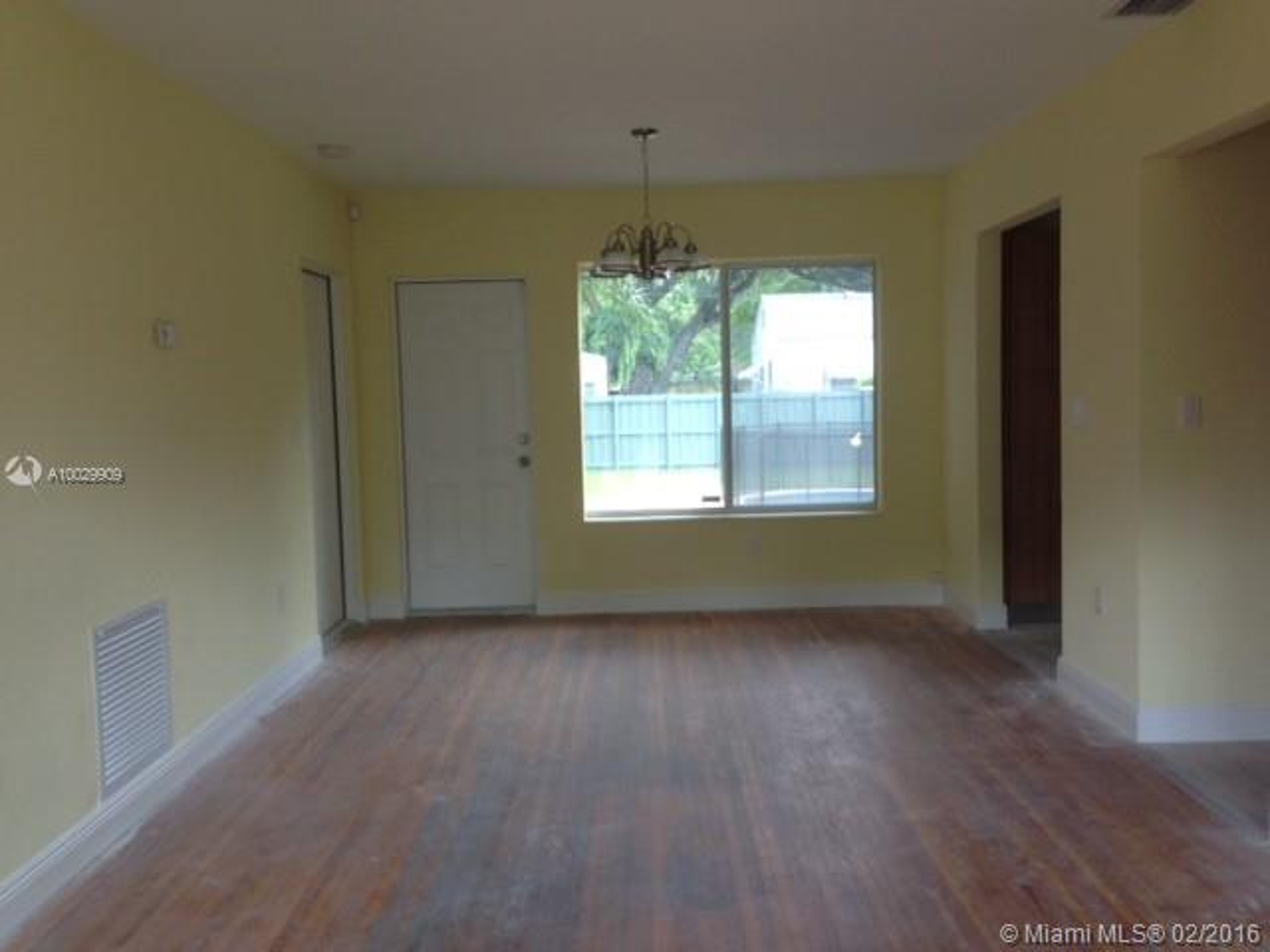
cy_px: 476
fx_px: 1211
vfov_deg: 42.9
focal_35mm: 33
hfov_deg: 55.4
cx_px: 635
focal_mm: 4.13
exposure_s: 1/60
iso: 64
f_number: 2.4
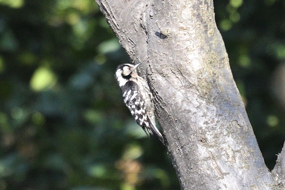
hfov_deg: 3.3
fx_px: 4987
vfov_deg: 2.2
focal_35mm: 630
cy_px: 95
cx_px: 142
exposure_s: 1/1250
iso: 1800
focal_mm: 420
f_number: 6.3
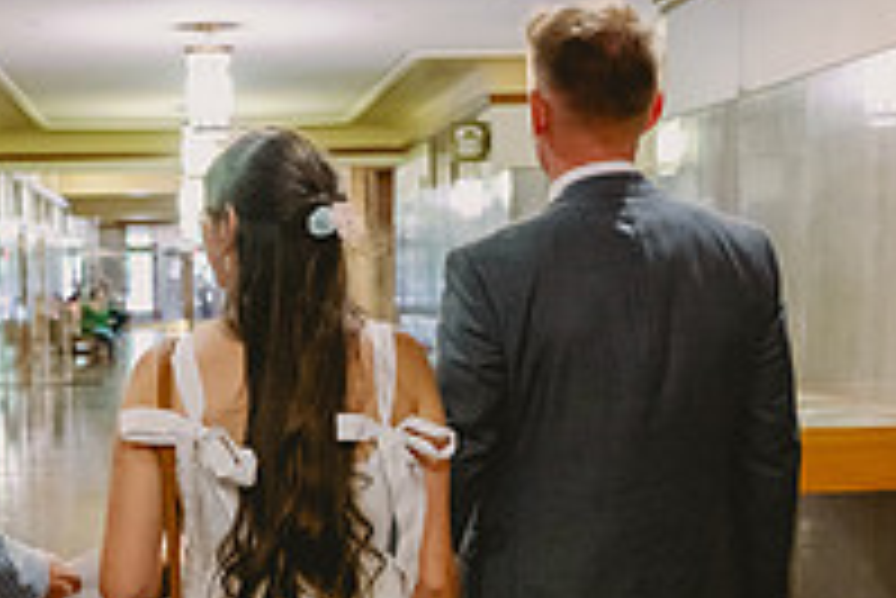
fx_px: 1743
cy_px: 519
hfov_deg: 28.5
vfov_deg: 19.2
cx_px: 239
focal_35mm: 70
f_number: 2.8
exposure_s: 1/200
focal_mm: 24
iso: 4000
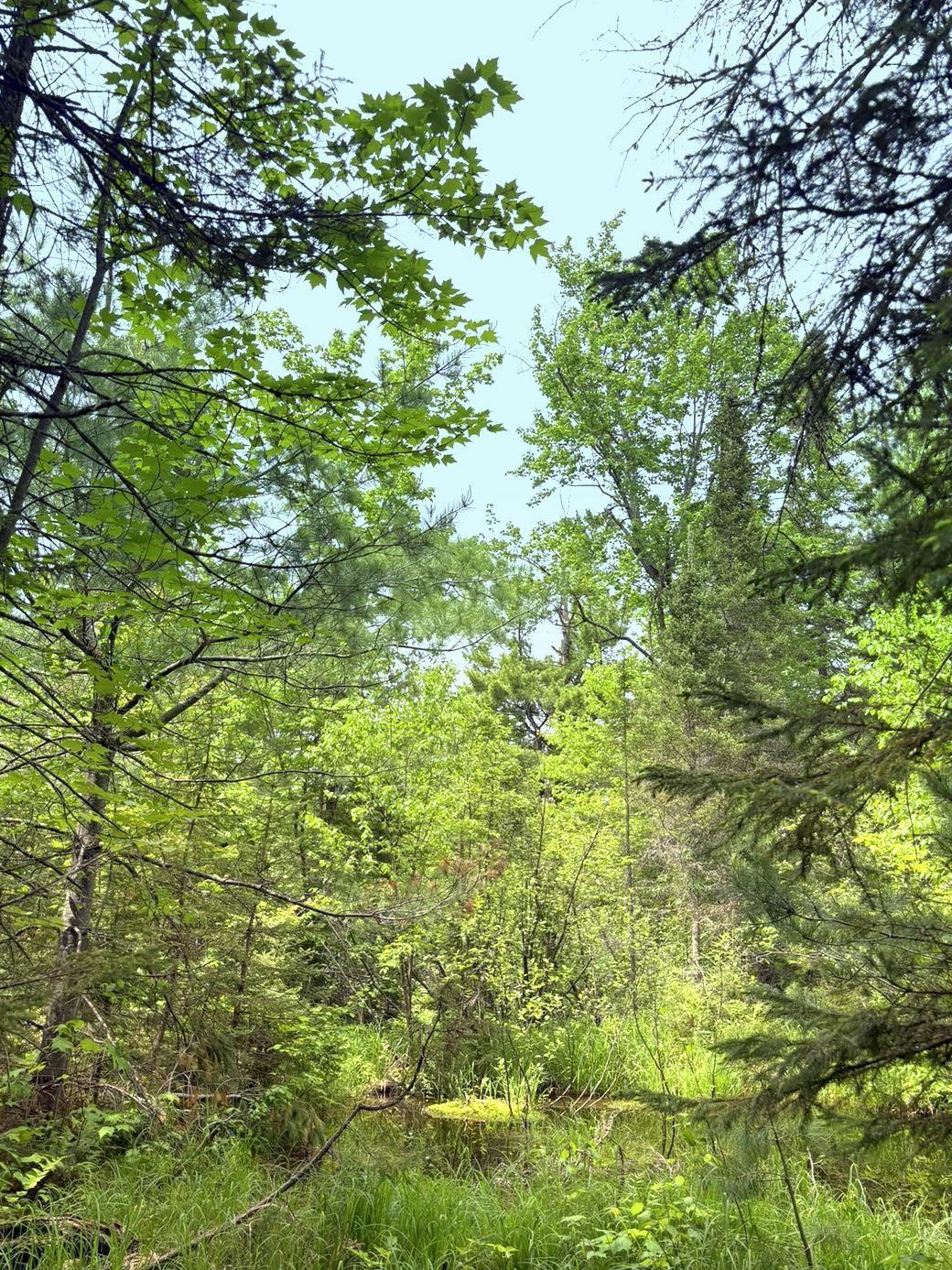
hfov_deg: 46.8
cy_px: 678
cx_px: 497
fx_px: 1100
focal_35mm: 30
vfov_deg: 59.9
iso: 64
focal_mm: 5.96
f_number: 1.6
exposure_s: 1/1953
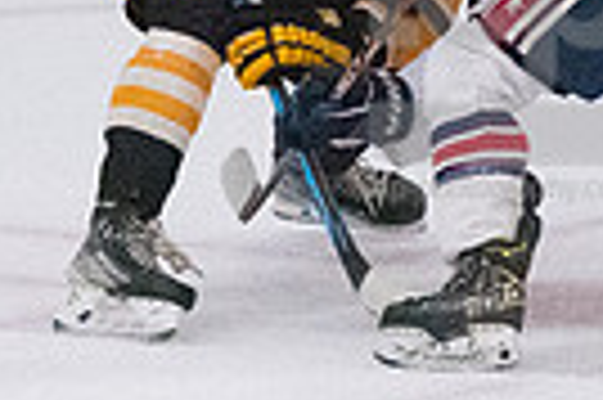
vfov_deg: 1.1
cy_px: 45
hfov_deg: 1.6
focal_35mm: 1302
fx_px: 21782
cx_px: 504
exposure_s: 1/1600
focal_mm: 200
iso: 8000
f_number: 5
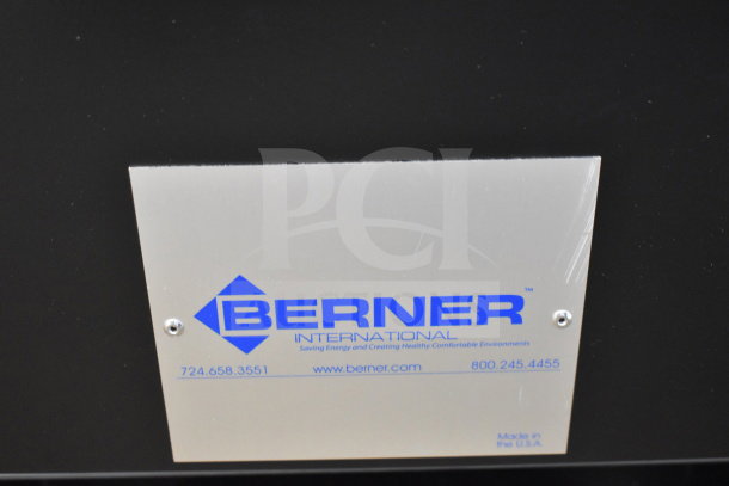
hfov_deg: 37.8
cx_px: 364
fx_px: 1063
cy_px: 243
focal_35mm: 52
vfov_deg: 25.8
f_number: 4.5
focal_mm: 35
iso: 5000
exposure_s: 1/60
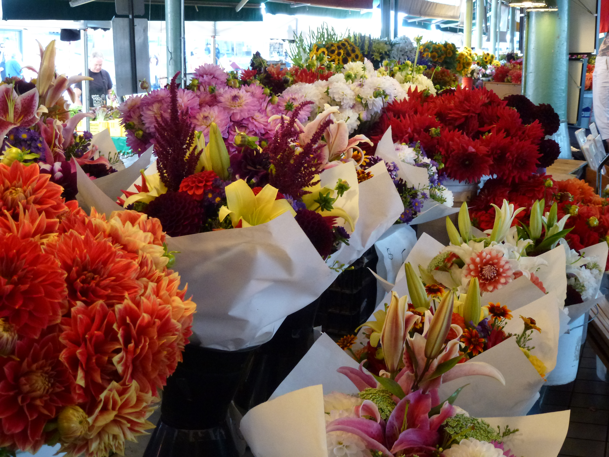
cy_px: 228
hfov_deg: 38.9
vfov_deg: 29.7
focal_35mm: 49
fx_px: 862
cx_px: 304
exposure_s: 1/40
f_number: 4.1
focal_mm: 8.7
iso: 400
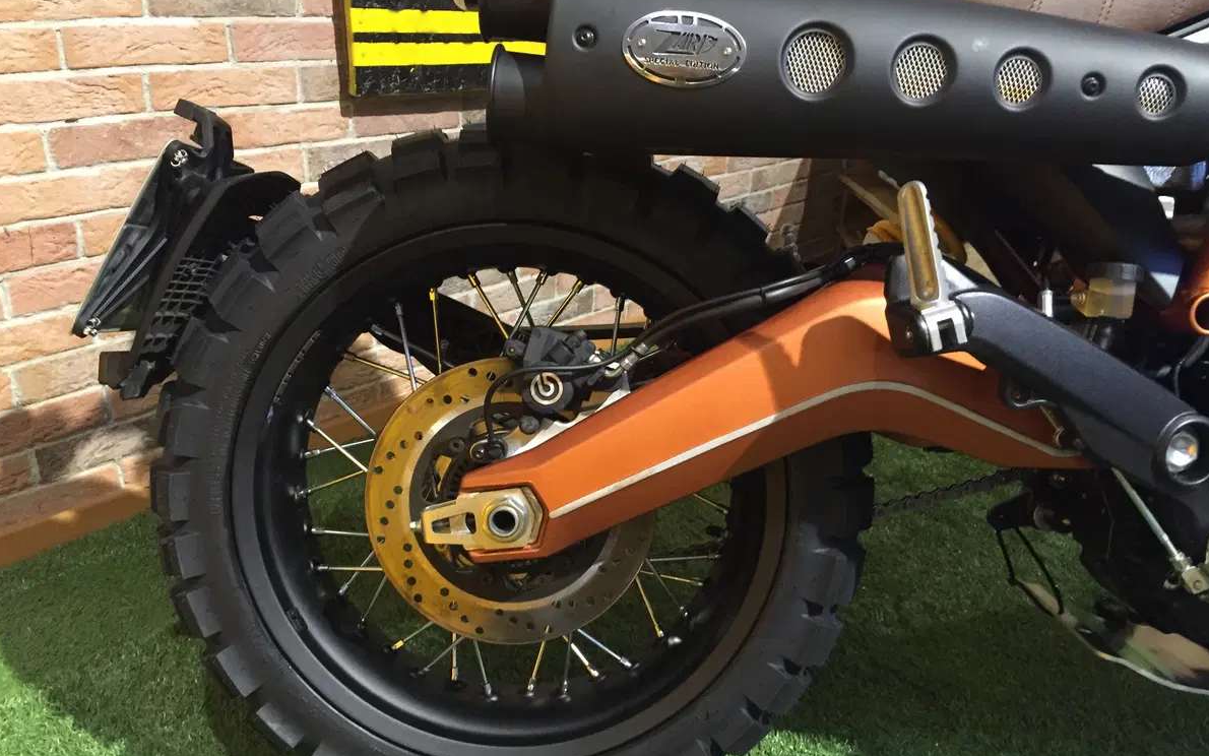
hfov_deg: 61.2
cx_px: 604
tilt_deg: -25.2
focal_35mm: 31
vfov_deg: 40.5
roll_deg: -2.3
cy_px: 428
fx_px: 1022
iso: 320
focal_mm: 4.15
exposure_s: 1/17
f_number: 2.2
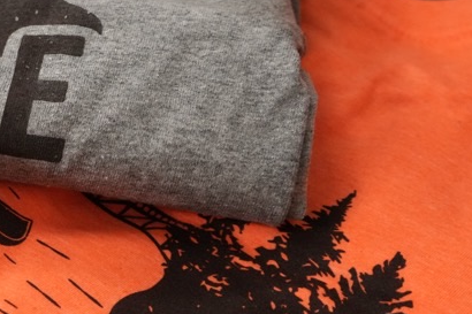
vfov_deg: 16.6
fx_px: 1075
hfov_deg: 22.6
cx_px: -113
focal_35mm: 82
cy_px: 150
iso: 3200
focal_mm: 28
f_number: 3.5
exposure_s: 1/100
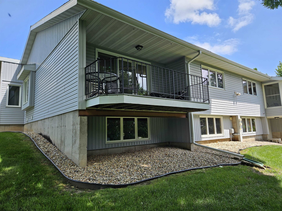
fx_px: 187
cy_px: 106
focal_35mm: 23
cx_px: 141
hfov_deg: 73.9
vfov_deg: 58.9
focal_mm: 5.4
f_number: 1.8
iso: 25
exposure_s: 1/516
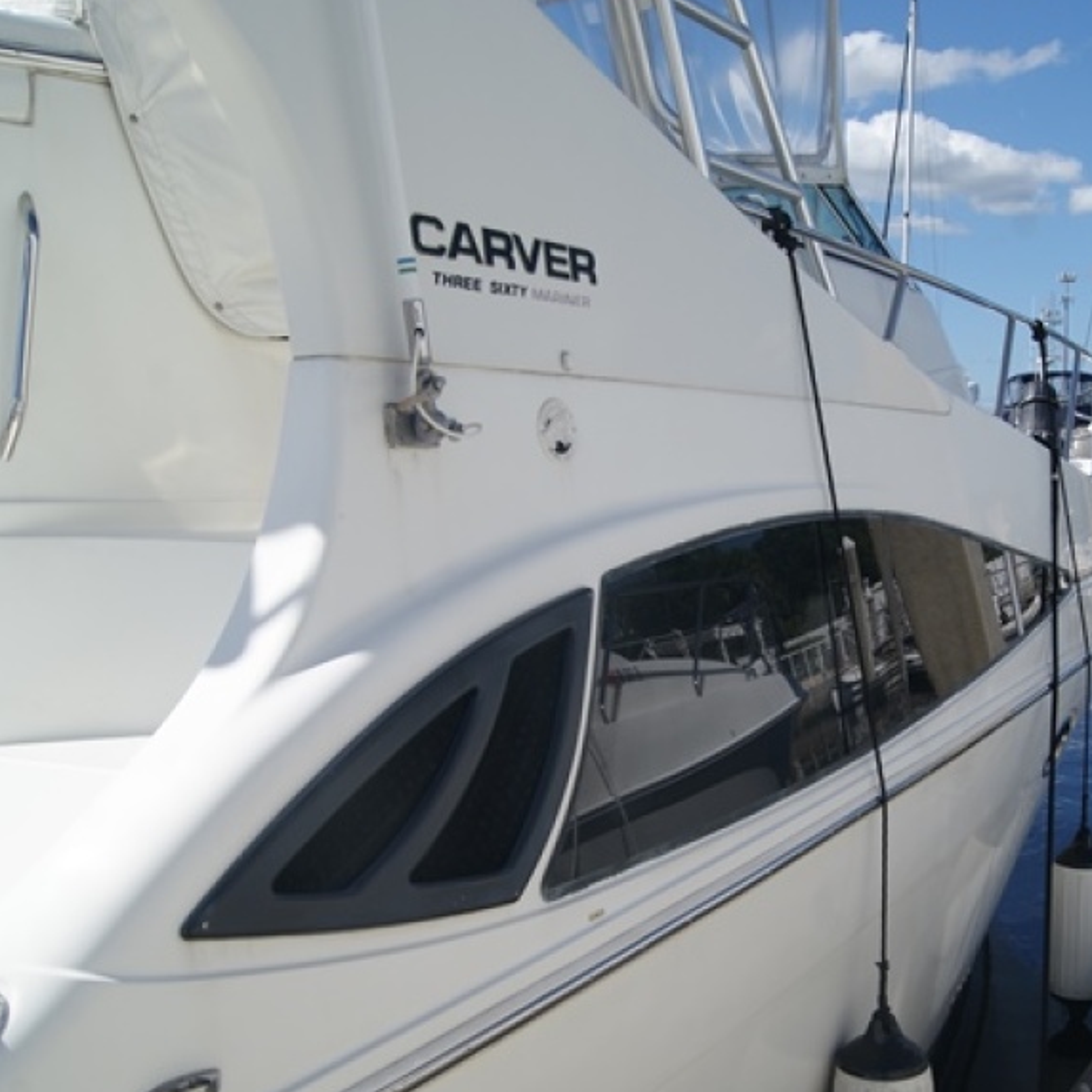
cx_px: 746
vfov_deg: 41.9
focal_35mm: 40
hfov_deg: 41.2
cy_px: 542
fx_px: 1428
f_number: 10
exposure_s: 1/200
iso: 100
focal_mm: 20
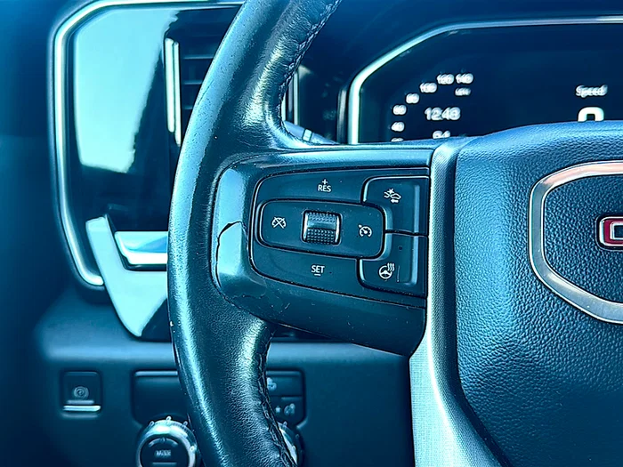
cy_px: 234
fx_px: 630
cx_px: 312
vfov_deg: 40.7
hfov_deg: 52.6
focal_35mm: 35
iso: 50
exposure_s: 1/49
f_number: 1.78
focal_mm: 6.86
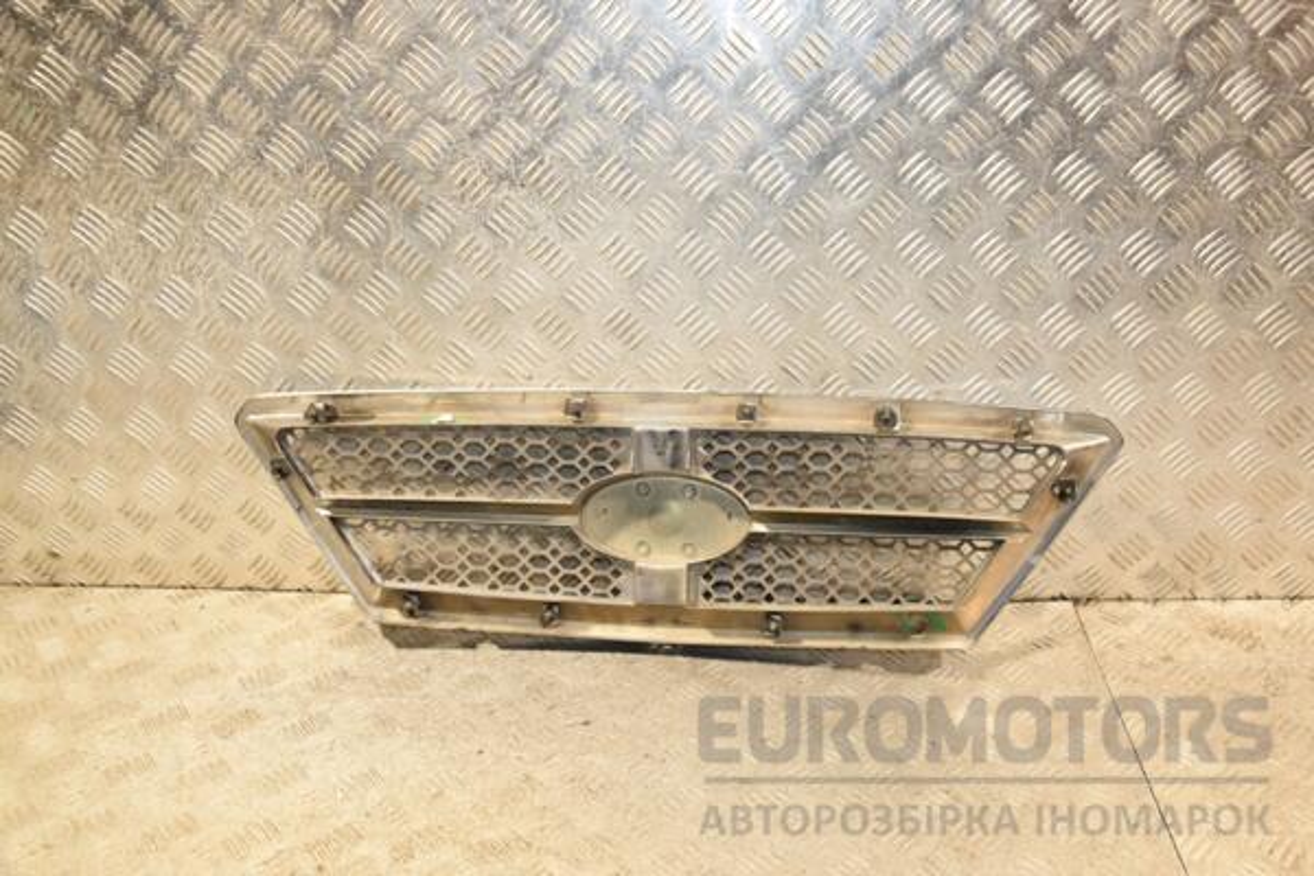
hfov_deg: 59.5
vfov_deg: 41.7
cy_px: 438
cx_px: 657
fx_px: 1150
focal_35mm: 32
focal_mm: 21
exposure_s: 1/200
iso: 800
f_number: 5
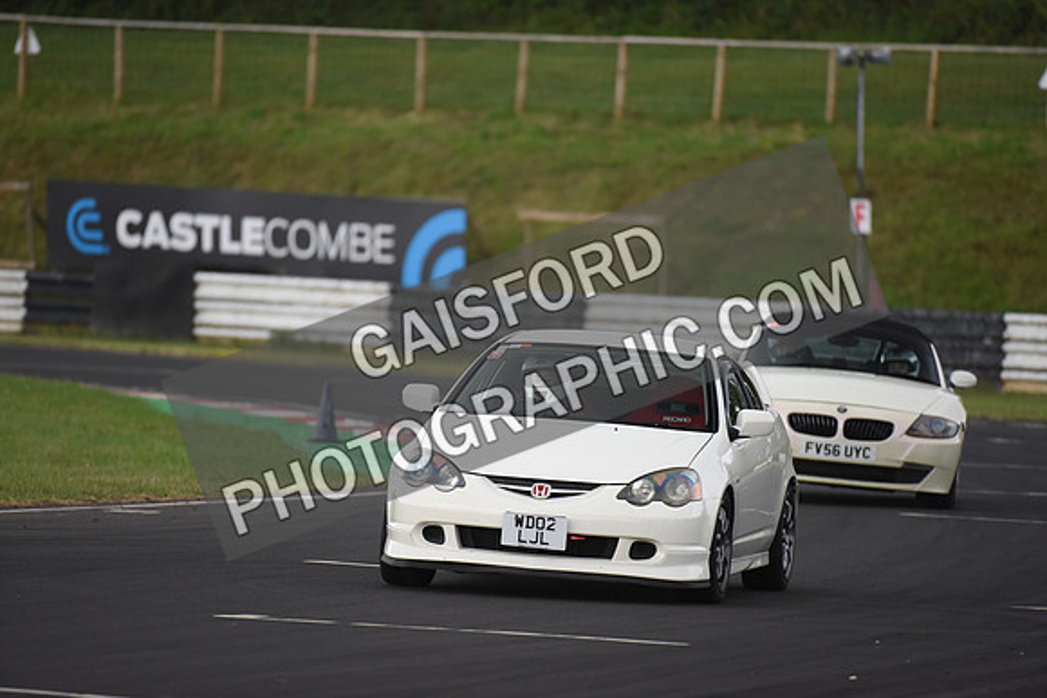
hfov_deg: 5.2
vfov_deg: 3.4
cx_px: 524
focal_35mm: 400
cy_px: 349
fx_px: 11636
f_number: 4
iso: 1600
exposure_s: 1/1000
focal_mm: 400
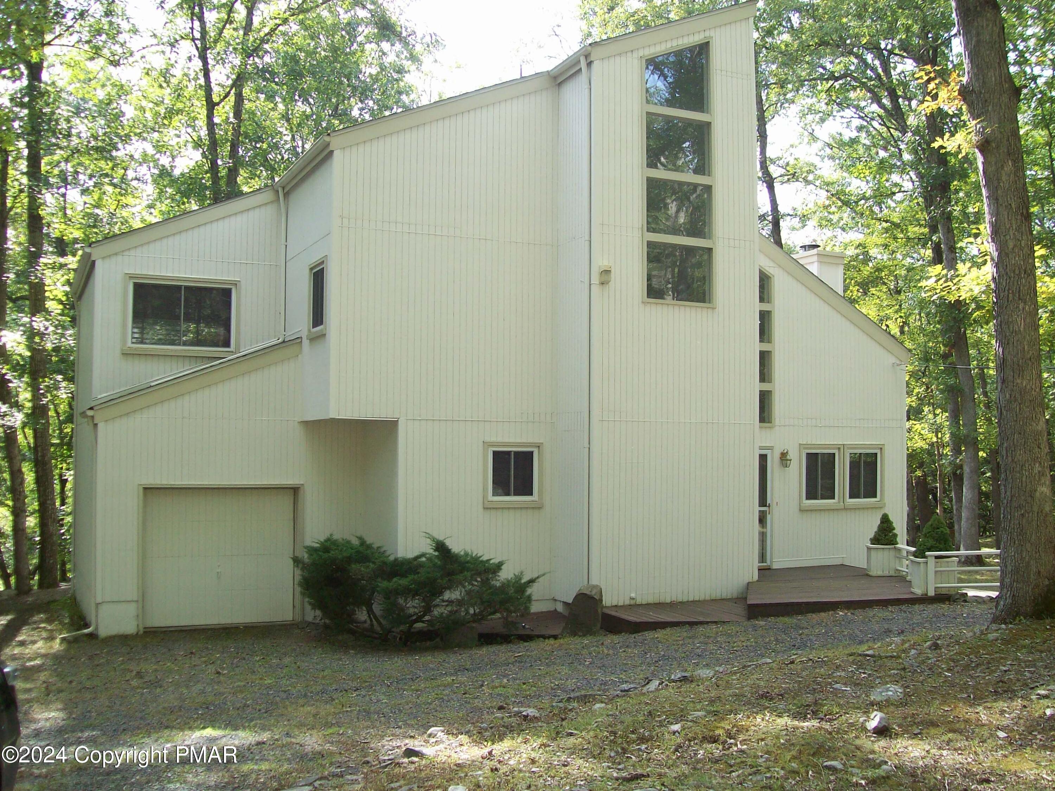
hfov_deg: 51.4
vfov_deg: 39.7
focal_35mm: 36
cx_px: 528
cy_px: 396
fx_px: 1097
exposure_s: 1/155
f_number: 2.7
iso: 80
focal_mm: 6
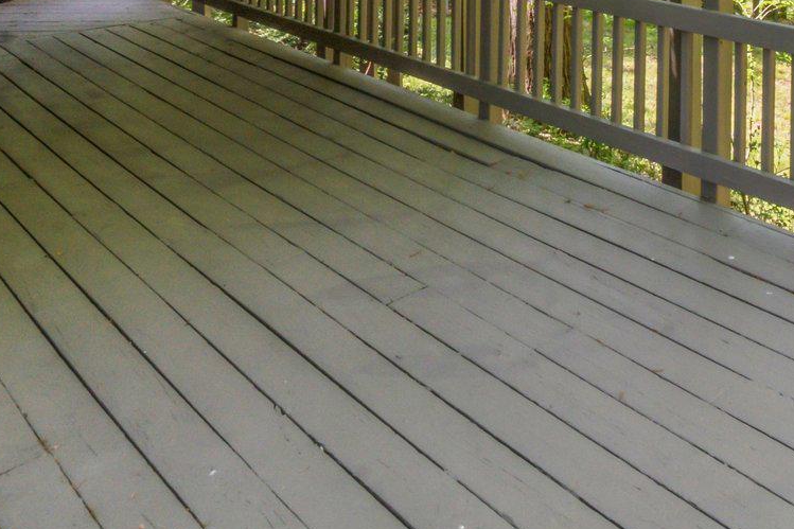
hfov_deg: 44.5
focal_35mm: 41
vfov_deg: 27.3
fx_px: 904
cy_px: -158
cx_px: 665
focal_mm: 10
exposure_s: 1/13
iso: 200
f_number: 22
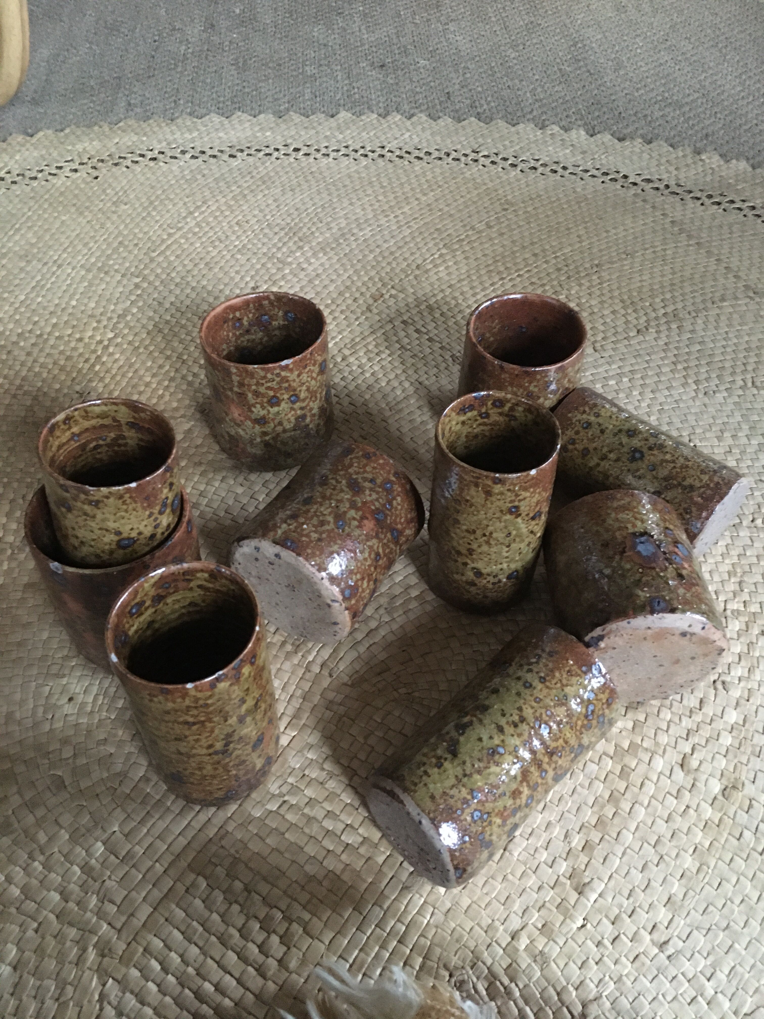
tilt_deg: -47.9
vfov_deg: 61.7
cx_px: 382
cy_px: 510
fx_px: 853
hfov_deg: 48.2
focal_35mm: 29
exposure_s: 1/17
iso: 500
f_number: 2.2
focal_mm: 4.15
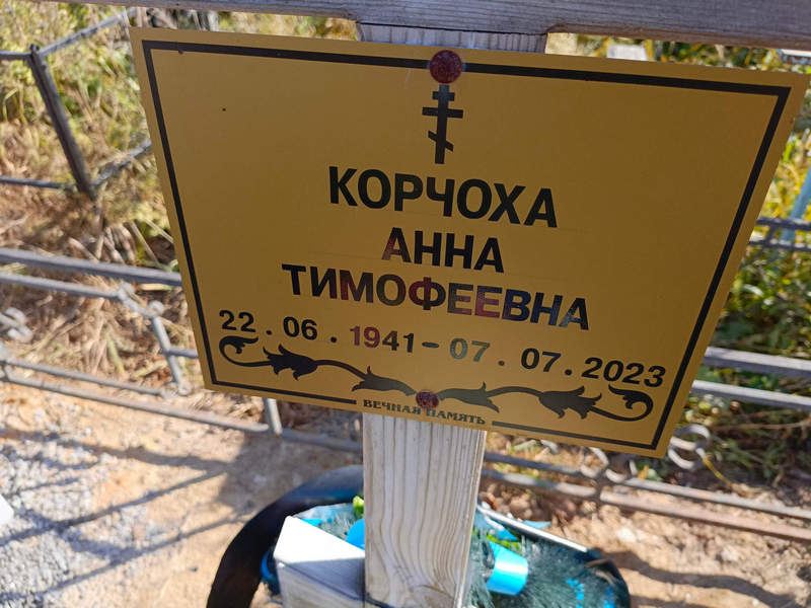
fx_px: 586
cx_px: 406
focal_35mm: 25
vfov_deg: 54.9
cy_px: 304
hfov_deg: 69.4
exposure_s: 1/338
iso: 112
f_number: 1.69
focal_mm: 4.76
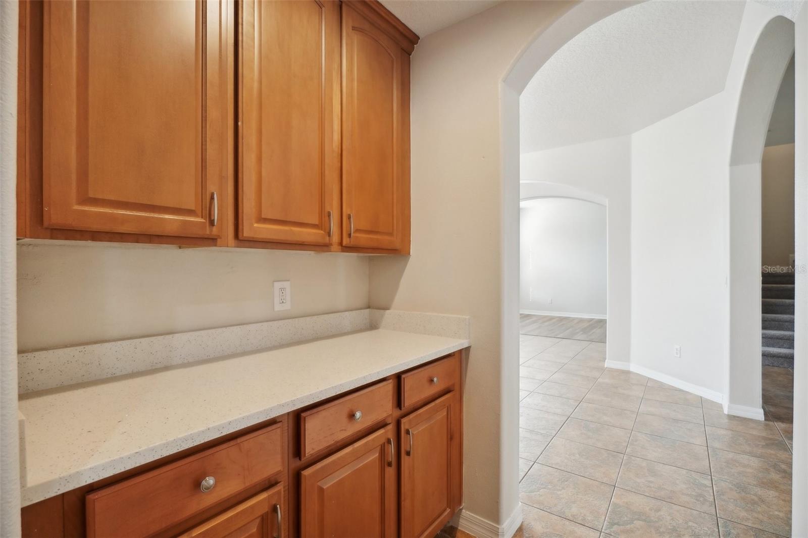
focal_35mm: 16
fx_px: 370
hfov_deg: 95.0
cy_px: 269
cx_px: 404
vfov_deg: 72.0
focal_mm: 11
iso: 400
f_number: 8
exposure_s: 1/15
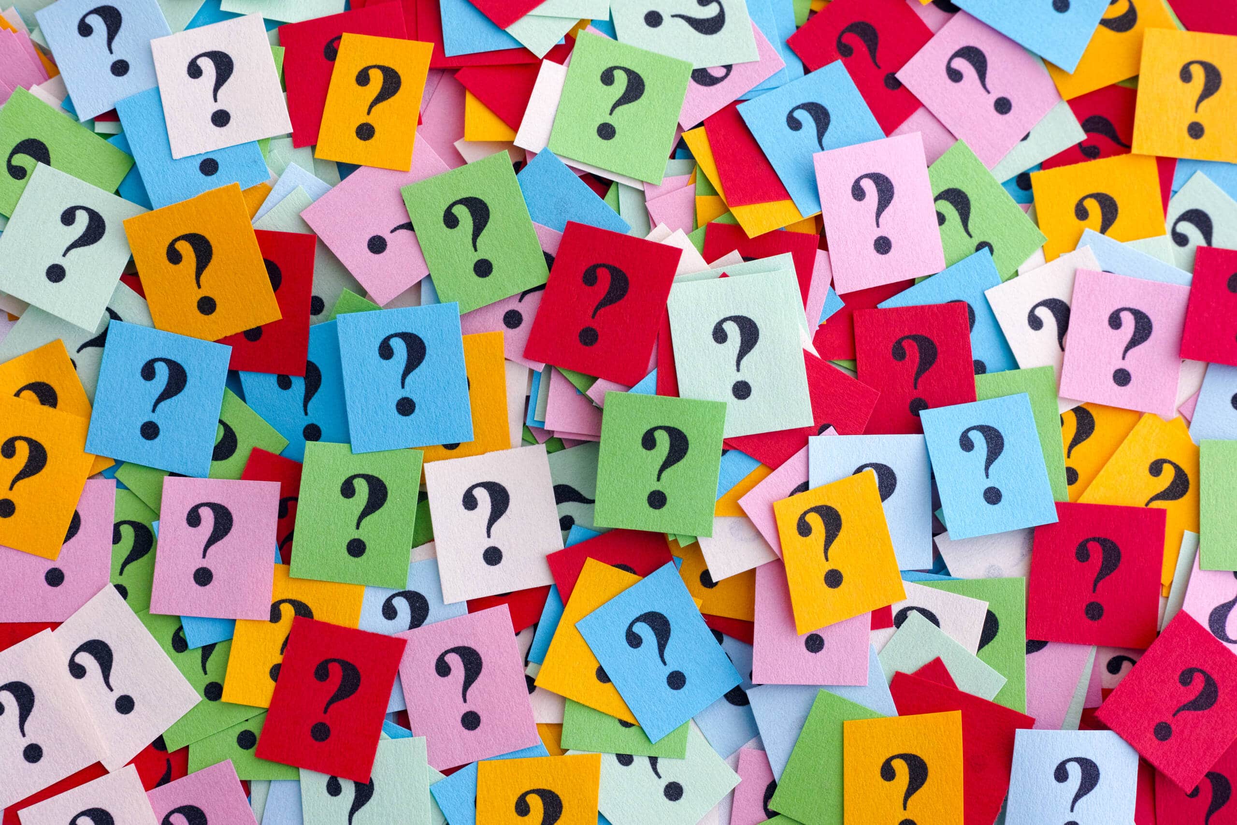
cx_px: 618
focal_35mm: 75
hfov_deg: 27.0
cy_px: 412
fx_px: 2577
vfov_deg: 18.2
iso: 100
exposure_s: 3.2
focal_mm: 50
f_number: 10
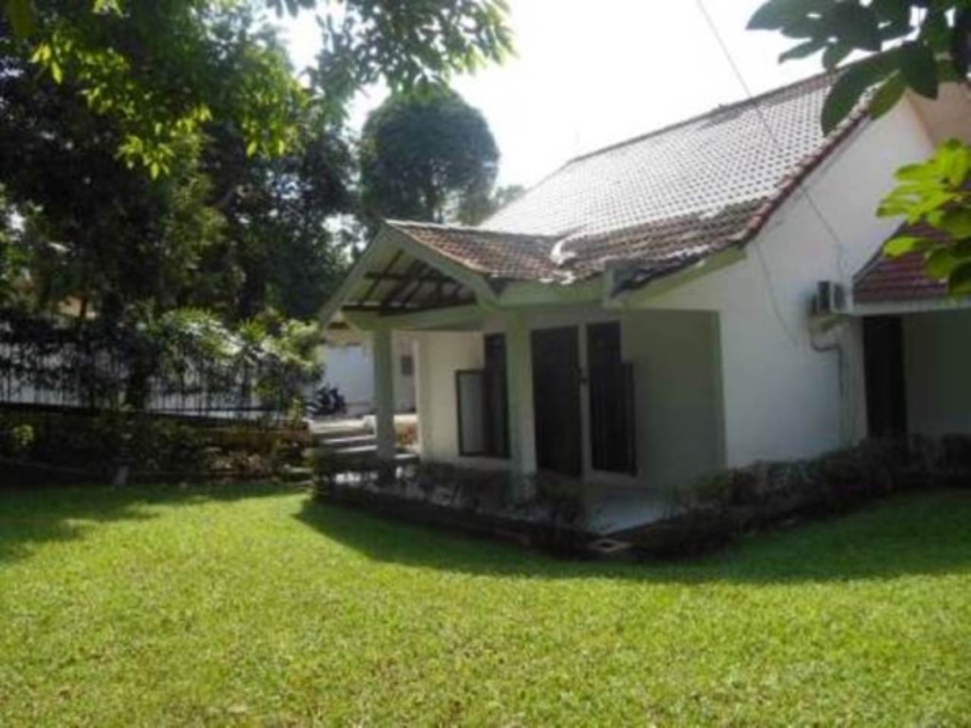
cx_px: 486
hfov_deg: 67.3
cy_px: 364
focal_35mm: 26
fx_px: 729
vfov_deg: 53.1
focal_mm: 4.7
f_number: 3.4
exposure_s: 1/320
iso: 80
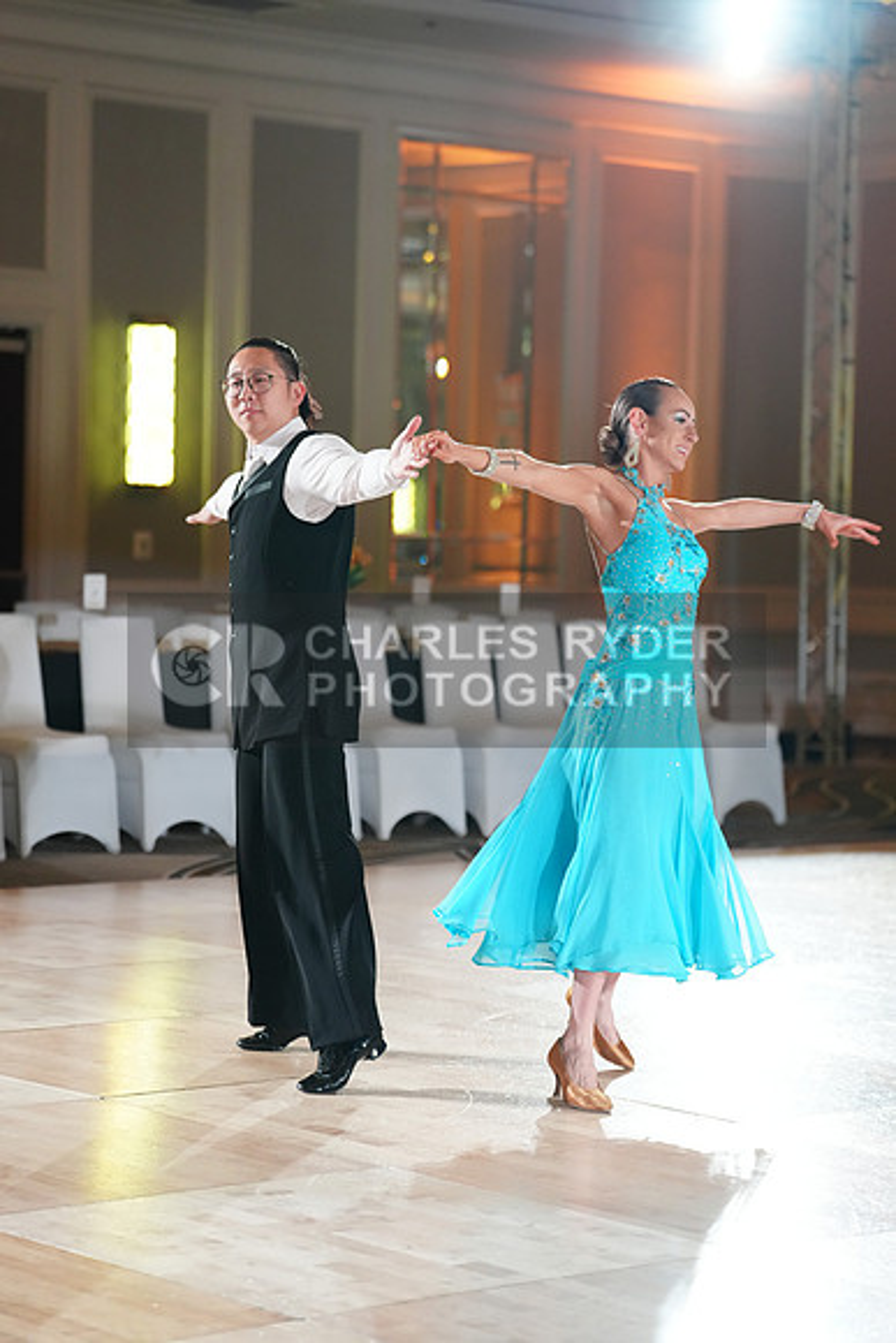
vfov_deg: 22.1
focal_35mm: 92
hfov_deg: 14.9
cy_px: 672
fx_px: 3432
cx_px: 448
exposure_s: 1/400
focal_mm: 92
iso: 3200
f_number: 2.8
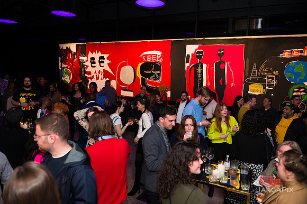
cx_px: 154
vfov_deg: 53.1
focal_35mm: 24
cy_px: 102
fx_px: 205
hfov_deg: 73.8
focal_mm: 24
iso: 1600
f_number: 4
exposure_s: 1/500
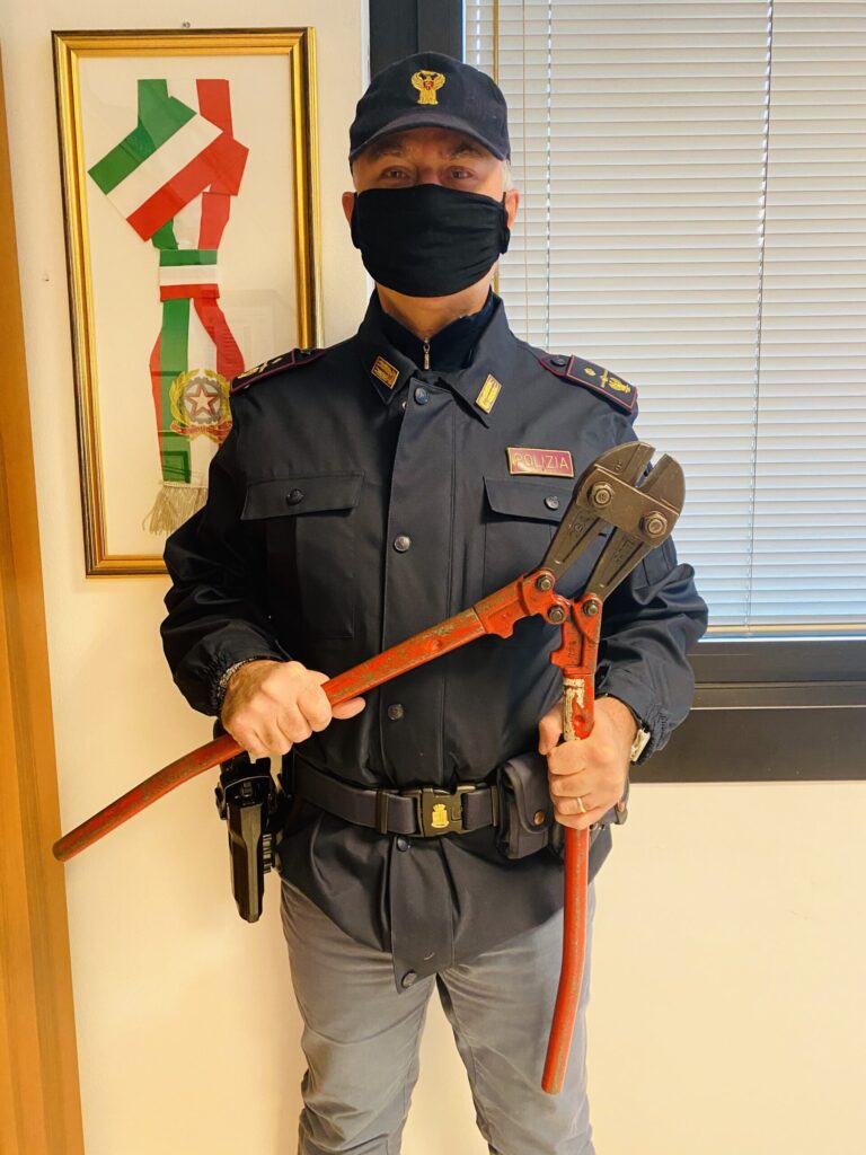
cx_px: 433
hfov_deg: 53.1
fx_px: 867
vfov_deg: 67.3
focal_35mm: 26
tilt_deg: -7.4
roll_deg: +0.7
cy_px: 578
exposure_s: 1/33
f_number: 1.8
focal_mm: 4.25
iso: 400
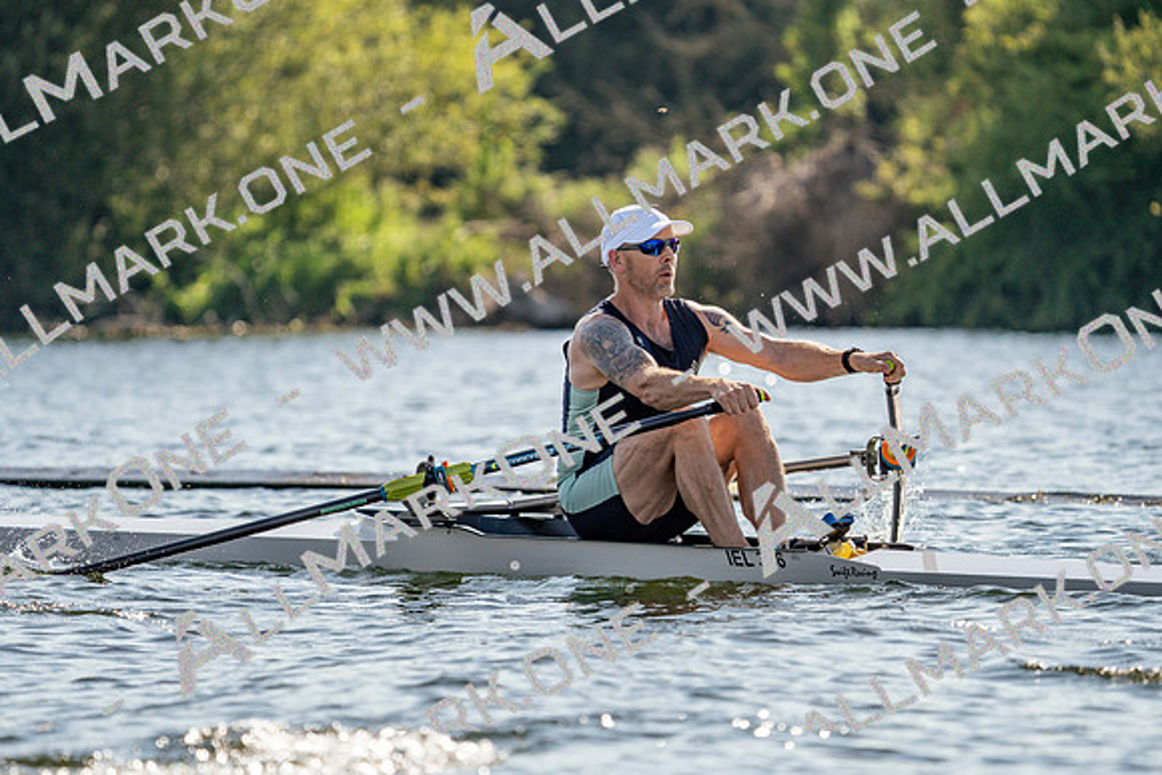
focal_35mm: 318
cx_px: 581
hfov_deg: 6.5
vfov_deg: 4.3
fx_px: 10266
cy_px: 388
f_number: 6.3
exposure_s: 1/1600
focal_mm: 318
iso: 200
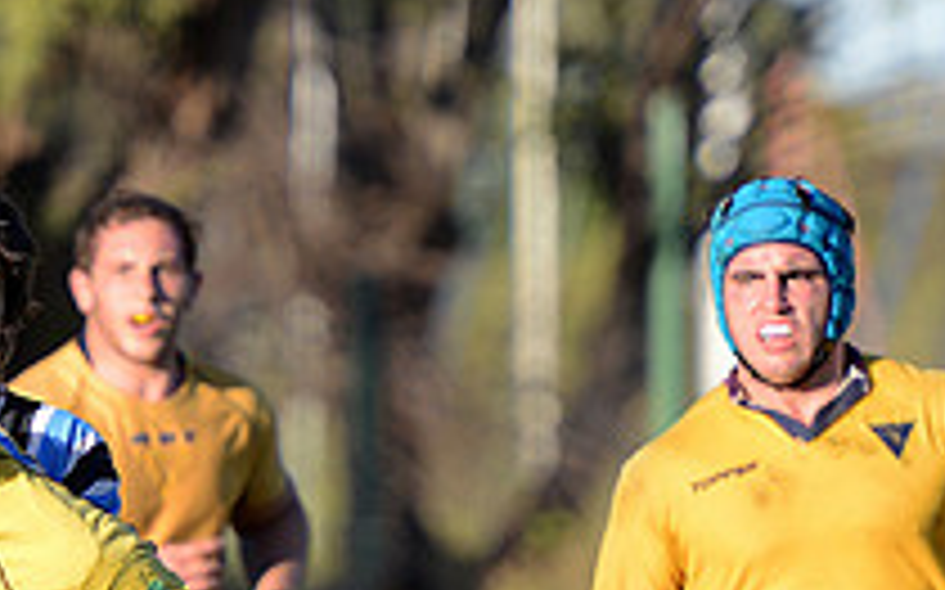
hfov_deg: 3.1
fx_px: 17375
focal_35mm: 675
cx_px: 4
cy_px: 862
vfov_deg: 1.9
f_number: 4
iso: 500
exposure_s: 1/1000
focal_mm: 240
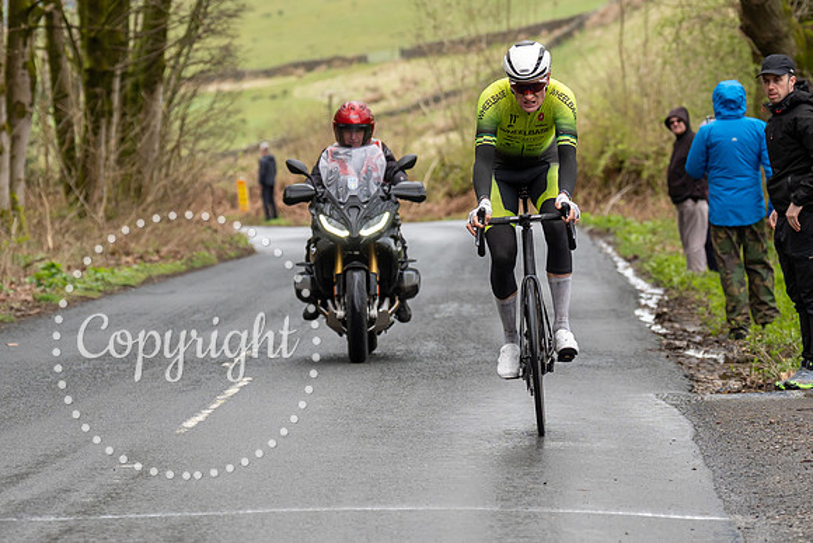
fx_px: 4907
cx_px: 582
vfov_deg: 6.3
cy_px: 154
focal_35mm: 217
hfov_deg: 9.5
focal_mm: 103
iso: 640
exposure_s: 1/1000
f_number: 3.5
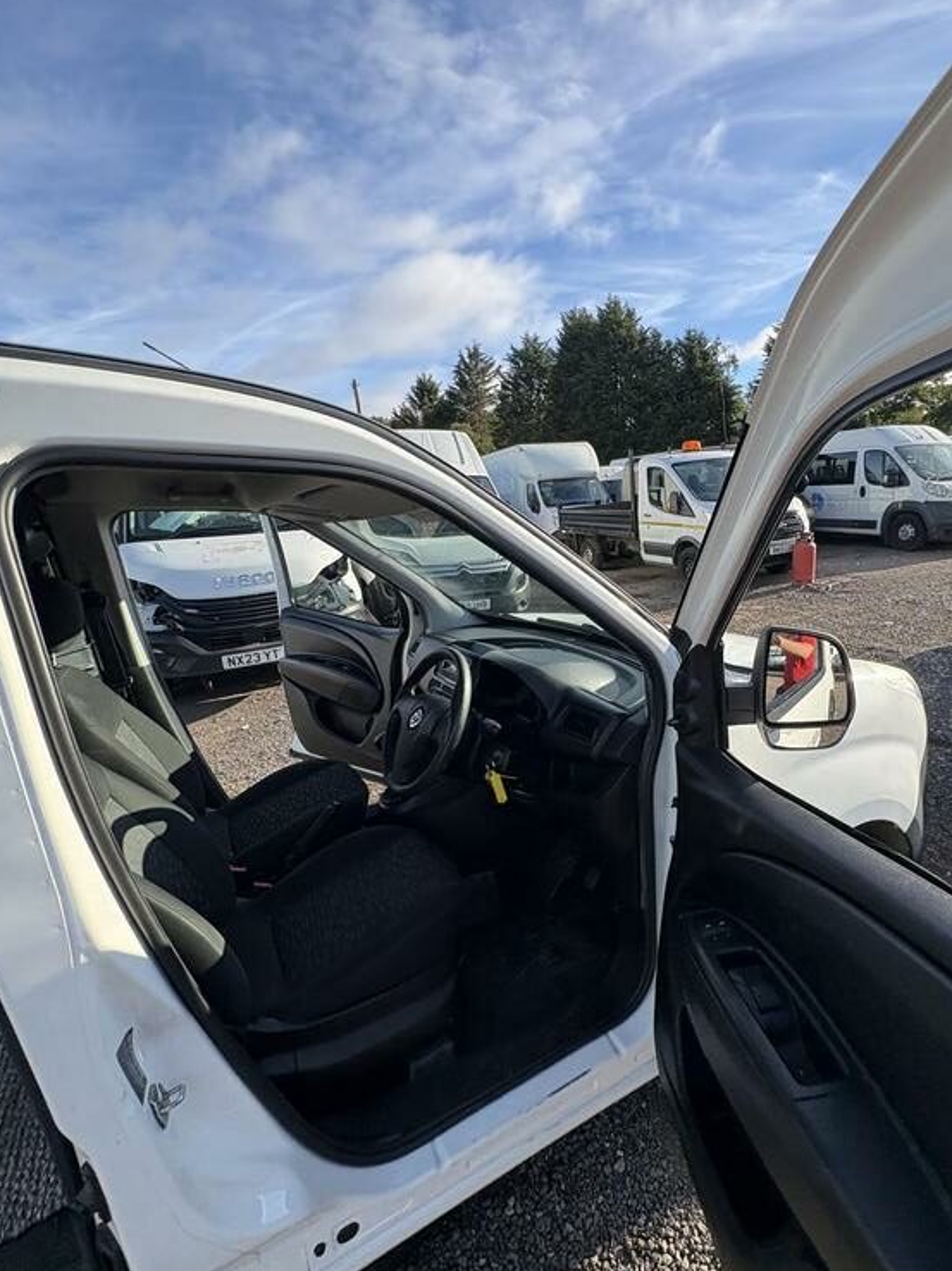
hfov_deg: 73.9
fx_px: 624
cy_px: 623
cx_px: 568
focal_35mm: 17
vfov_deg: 91.0
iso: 50
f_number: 2.2
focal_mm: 2.22
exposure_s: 1/610
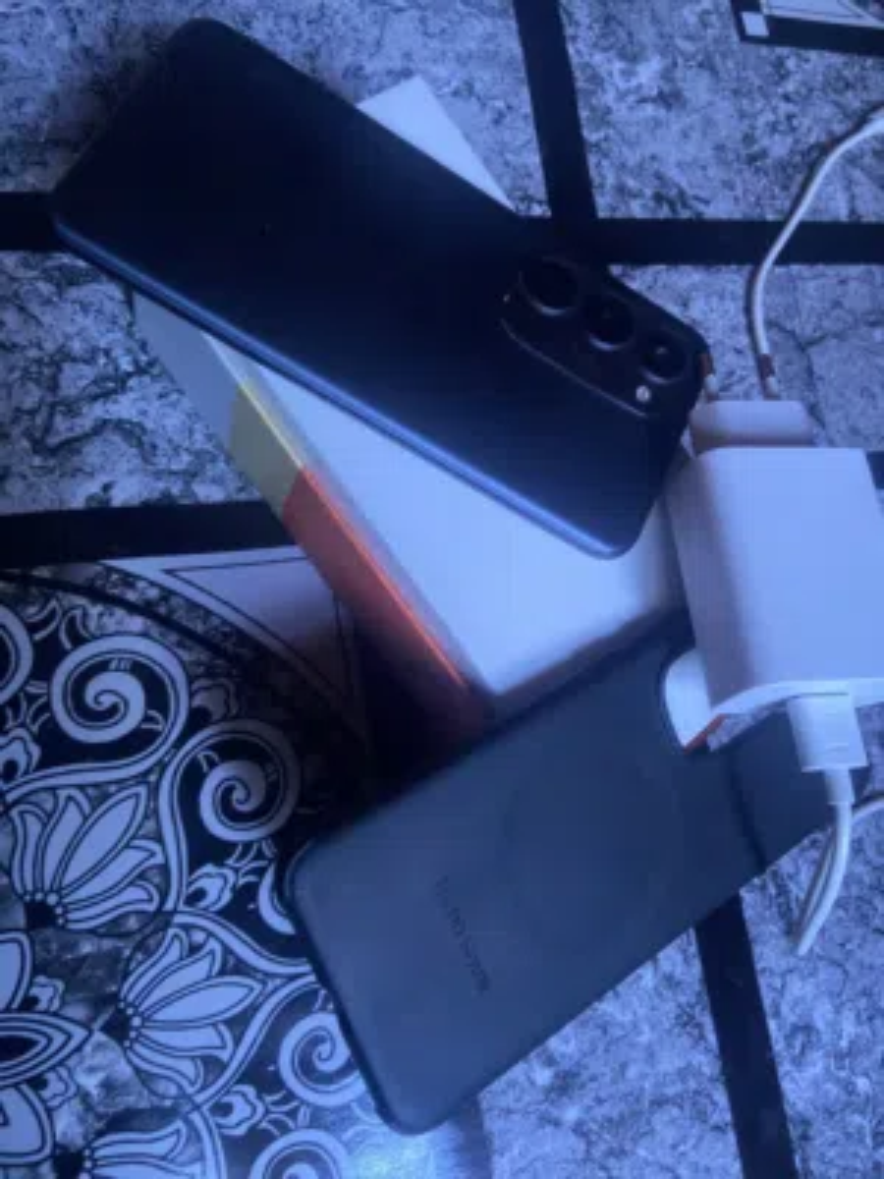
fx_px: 885
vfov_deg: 67.3
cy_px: 590
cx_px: 442
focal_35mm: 26
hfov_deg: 53.1
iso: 640
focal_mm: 4.25
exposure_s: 1/30
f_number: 1.8
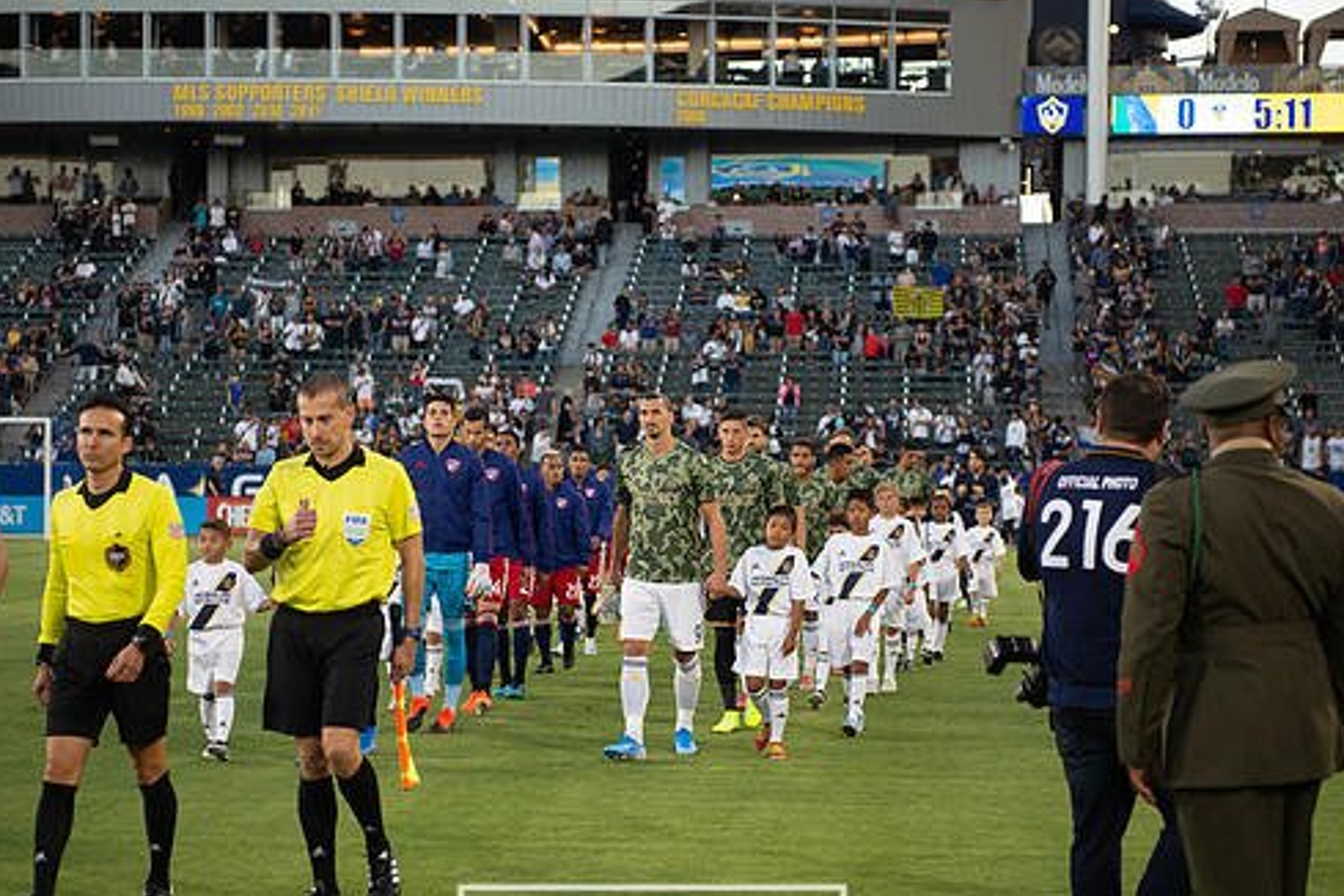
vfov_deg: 16.4
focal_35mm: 83
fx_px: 3098
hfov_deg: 24.5
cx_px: 651
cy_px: 510
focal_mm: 70
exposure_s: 1/640
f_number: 2.8
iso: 1100
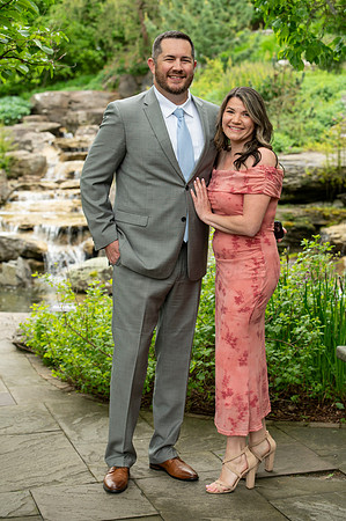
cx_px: 173
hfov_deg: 19.4
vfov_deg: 28.9
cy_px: 260
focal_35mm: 70
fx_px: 1011
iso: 1250
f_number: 4.5
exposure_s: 1/125
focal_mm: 70
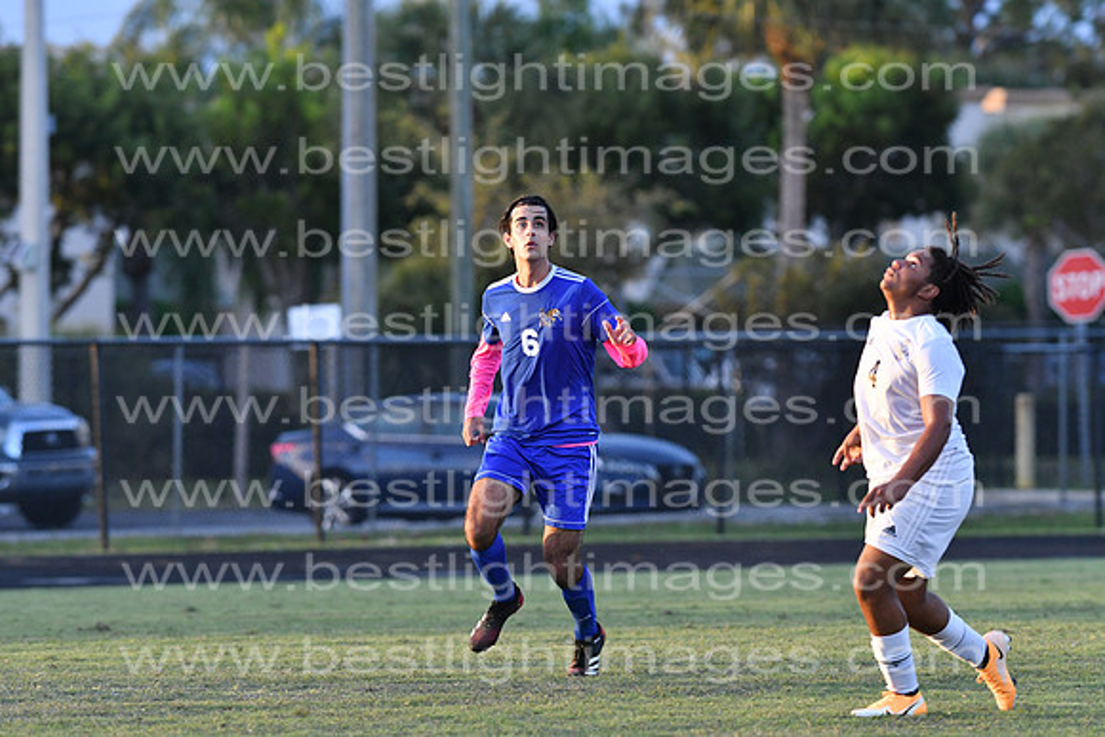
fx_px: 13815
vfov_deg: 3.1
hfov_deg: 4.6
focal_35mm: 450
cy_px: 368
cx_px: 552
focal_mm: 300
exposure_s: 1/1000
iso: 1600
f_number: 4.5
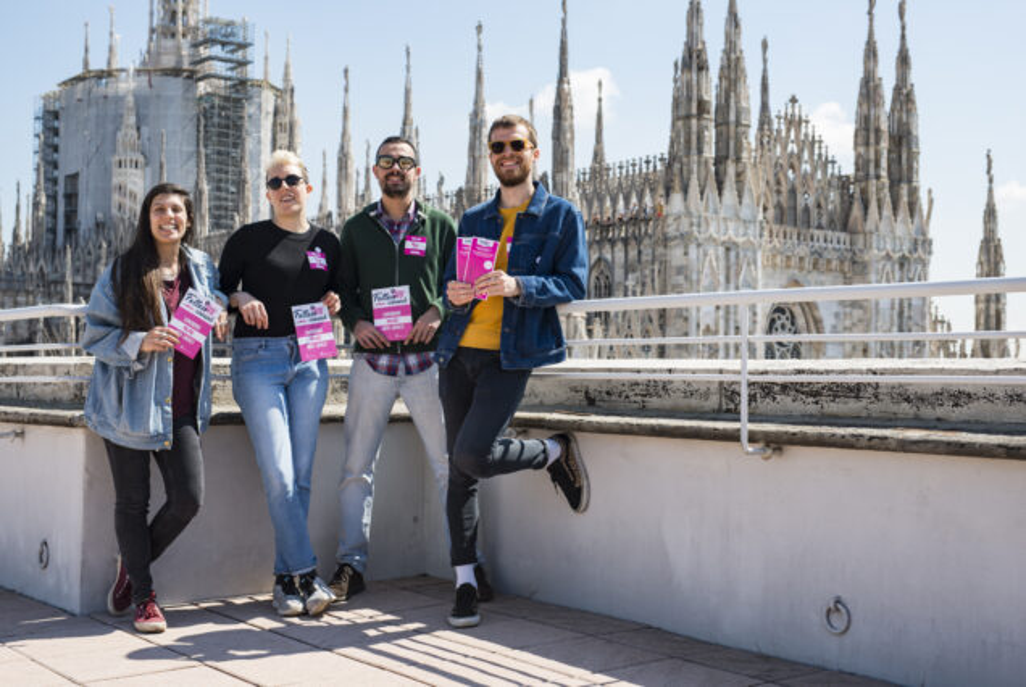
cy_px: 344
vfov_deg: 27.1
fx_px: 1427
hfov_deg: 39.5
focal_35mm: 50
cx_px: 513
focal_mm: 50
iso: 100
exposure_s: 1/250
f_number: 7.1
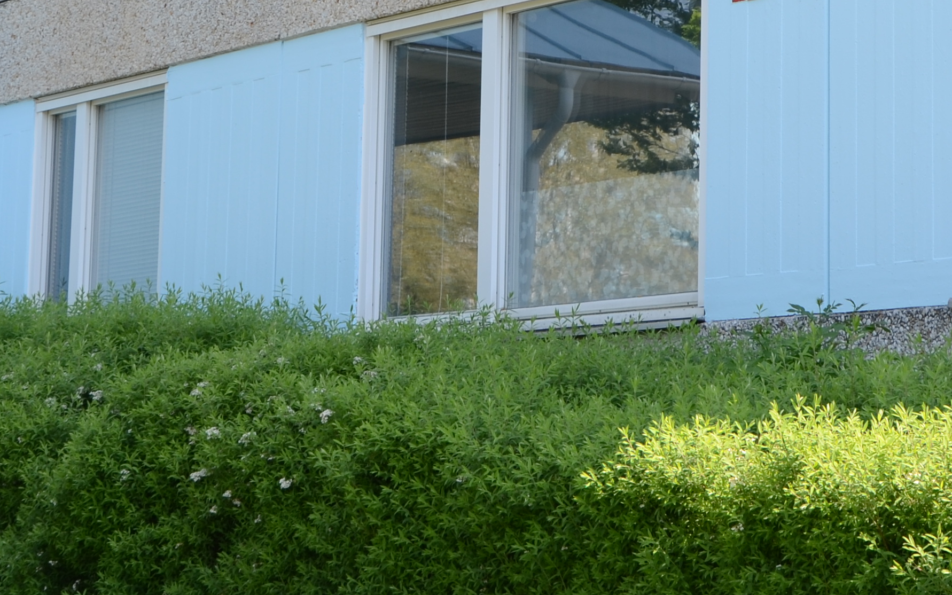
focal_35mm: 135
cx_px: 431
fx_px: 3503
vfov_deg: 9.6
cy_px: -106
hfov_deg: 15.5
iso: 100
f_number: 5.6
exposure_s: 1/125
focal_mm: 32
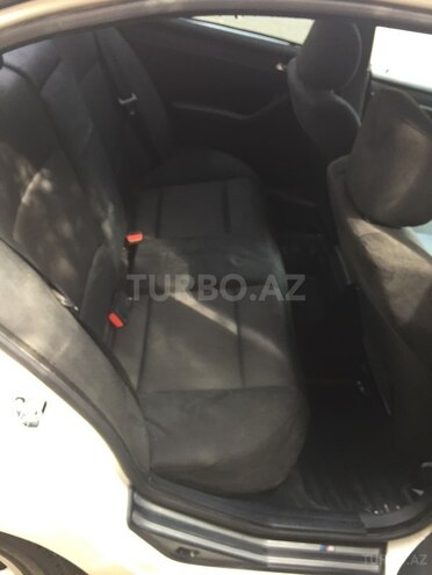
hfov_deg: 48.2
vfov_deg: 61.7
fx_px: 483
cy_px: 288
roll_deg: -16.3
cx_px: 216
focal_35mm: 29
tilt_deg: -35.3
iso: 40
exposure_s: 1/33
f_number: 2.2
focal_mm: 4.15
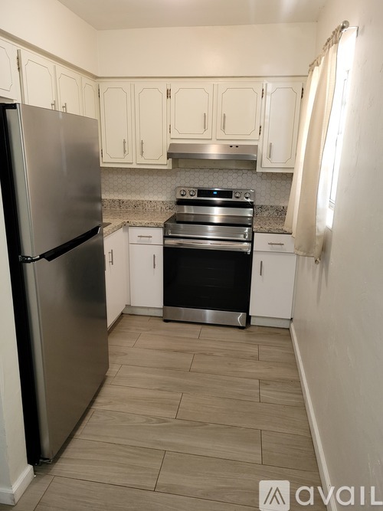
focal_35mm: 26
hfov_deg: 53.0
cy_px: 256
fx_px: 384
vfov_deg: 67.3
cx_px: 192
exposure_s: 1/40
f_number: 1.8
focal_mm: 5.4
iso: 100
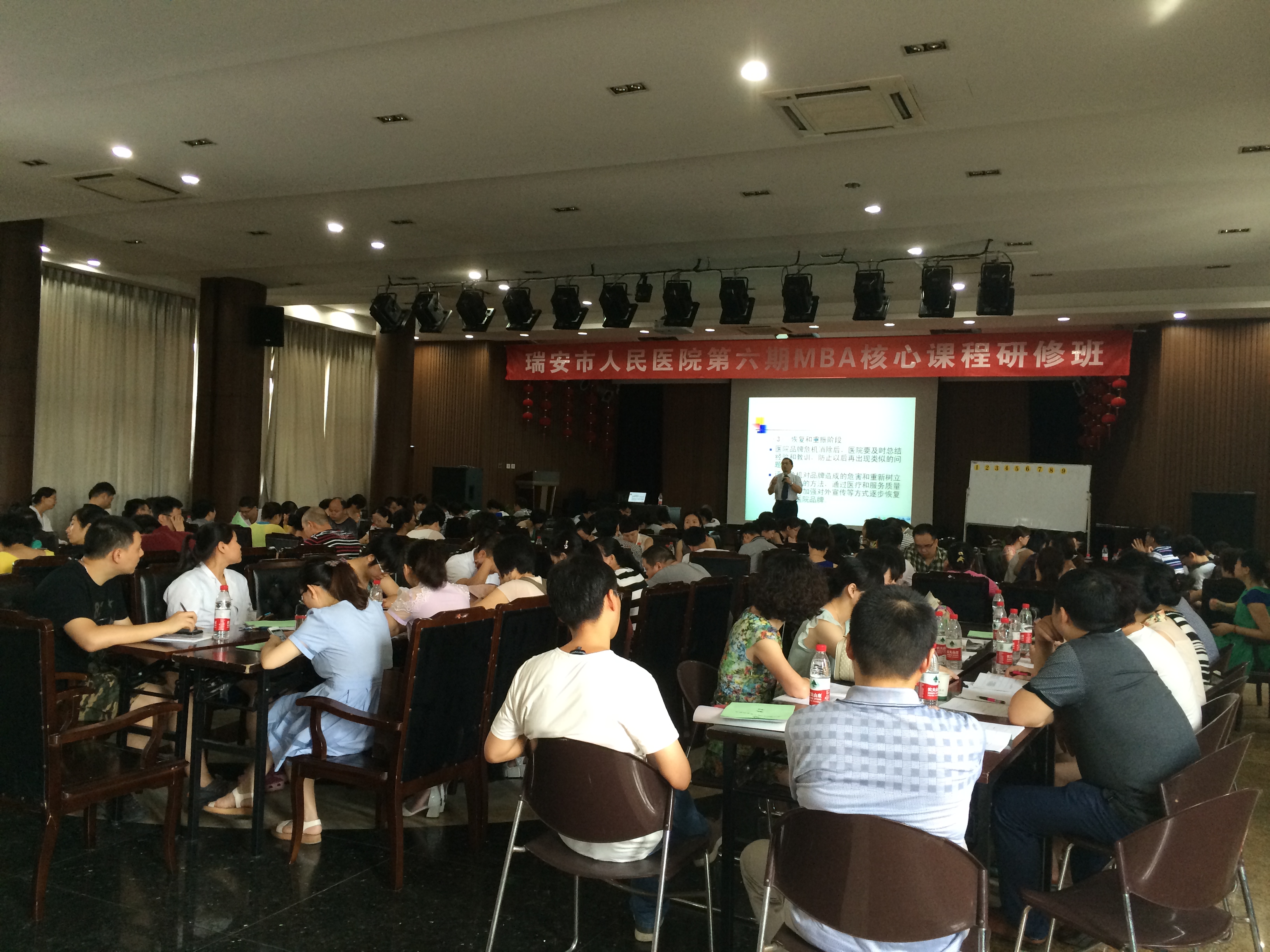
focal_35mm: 30
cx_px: 635
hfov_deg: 60.0
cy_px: 476
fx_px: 1101
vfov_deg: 46.8
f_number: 2.2
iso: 160
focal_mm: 4.12
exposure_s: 1/30
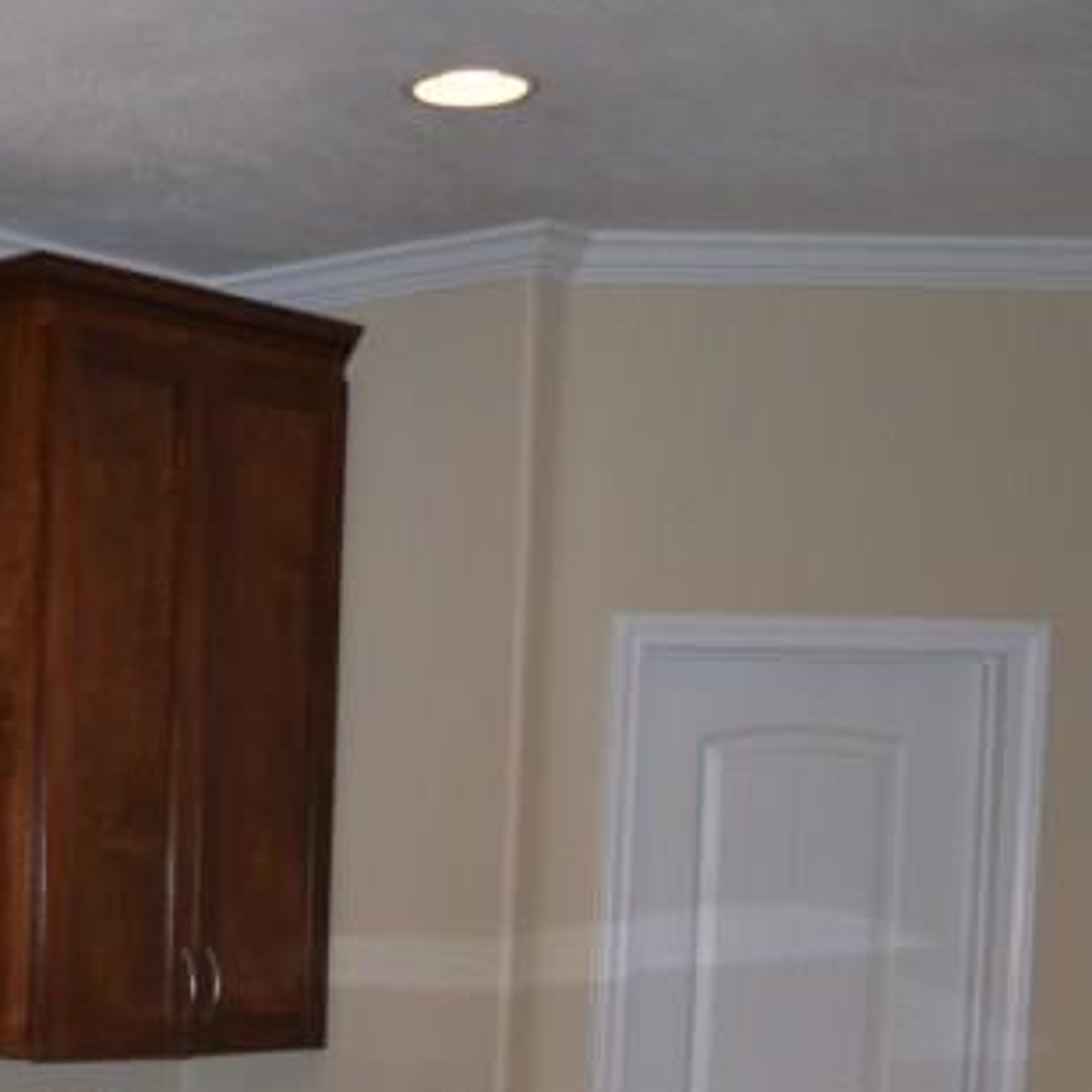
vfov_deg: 21.6
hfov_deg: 20.0
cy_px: 1193
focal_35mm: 76
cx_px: -491
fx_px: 2712
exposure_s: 1/100
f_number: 4
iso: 400
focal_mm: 18
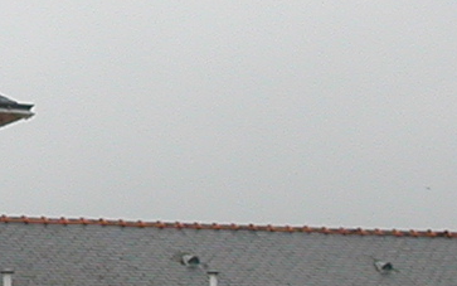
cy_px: 166
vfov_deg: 5.7
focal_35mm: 229
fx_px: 2853
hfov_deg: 9.0
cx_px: -91
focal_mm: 7.5
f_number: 5.2
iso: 100
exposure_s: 1/198
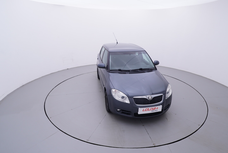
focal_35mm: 22
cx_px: 114
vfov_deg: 56.2
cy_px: 76
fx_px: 143
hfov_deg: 77.3
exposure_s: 1/80
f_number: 5
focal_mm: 15
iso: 200
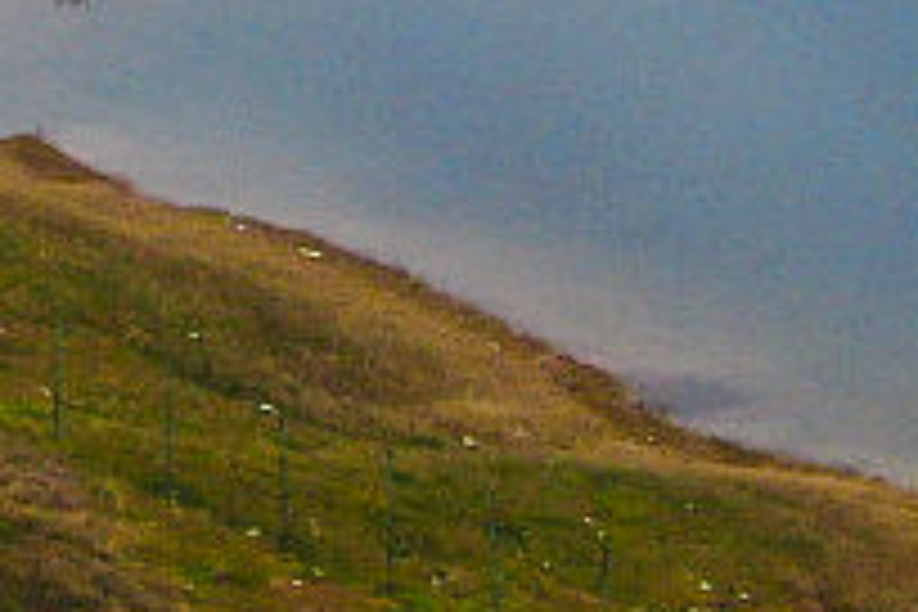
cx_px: -36
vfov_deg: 4.6
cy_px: -1264
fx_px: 7343
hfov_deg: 7.1
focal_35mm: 288
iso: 250
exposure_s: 1/15
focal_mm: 8.42
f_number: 3.8
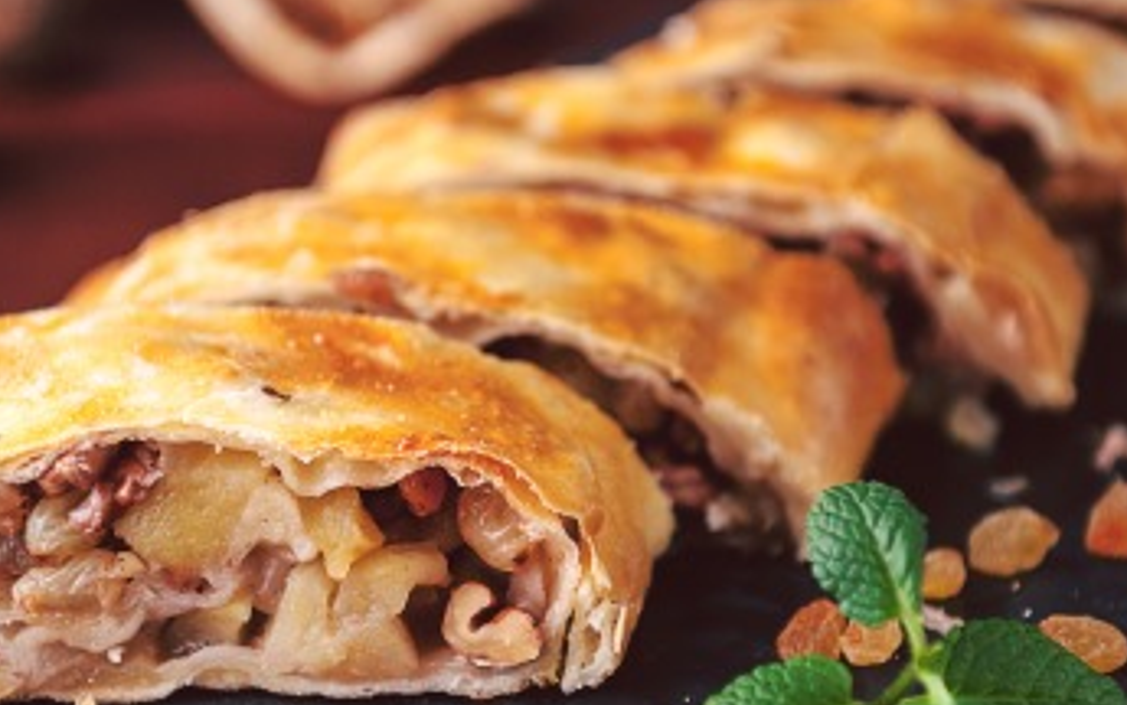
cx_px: 578
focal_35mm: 124
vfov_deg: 10.6
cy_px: 352
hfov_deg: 16.8
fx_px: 3810
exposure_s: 1/250
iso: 500
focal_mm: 70
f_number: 3.5
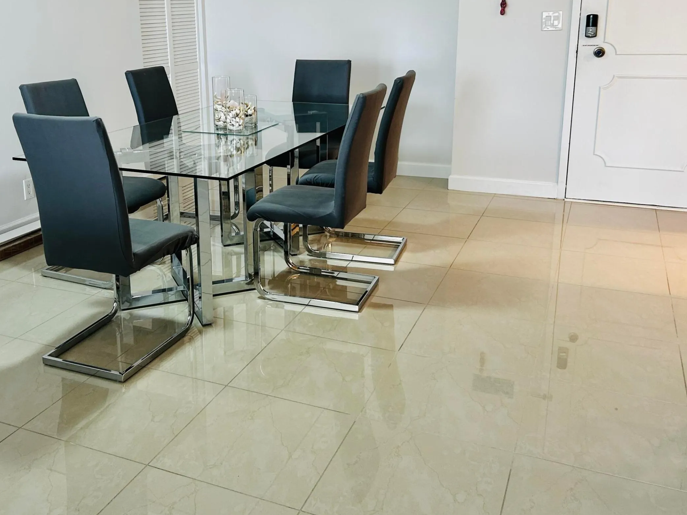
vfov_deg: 39.4
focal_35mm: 36
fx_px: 714
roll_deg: +1.7
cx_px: 274
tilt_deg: -14.2
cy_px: 189
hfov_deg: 51.0
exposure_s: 1/60
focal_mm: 5.7
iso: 80
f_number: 1.5
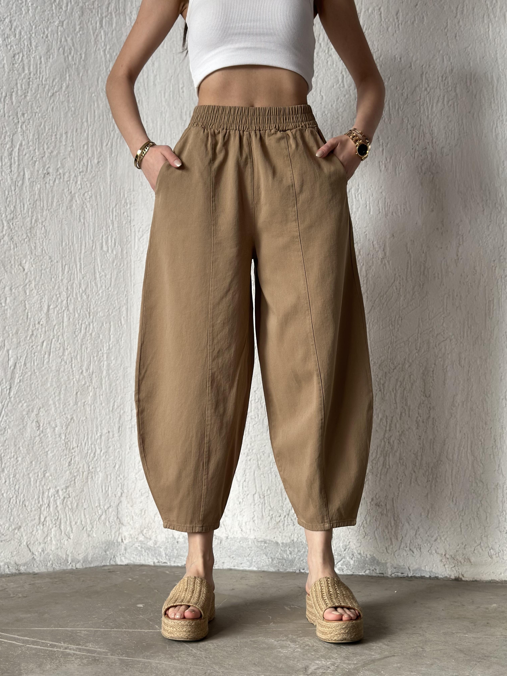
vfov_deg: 39.7
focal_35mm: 48
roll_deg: -0.8
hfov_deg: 30.3
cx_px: 254
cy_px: 338
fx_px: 937
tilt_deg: +2.0
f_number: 1.78
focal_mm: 6.86
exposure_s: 1/121
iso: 80
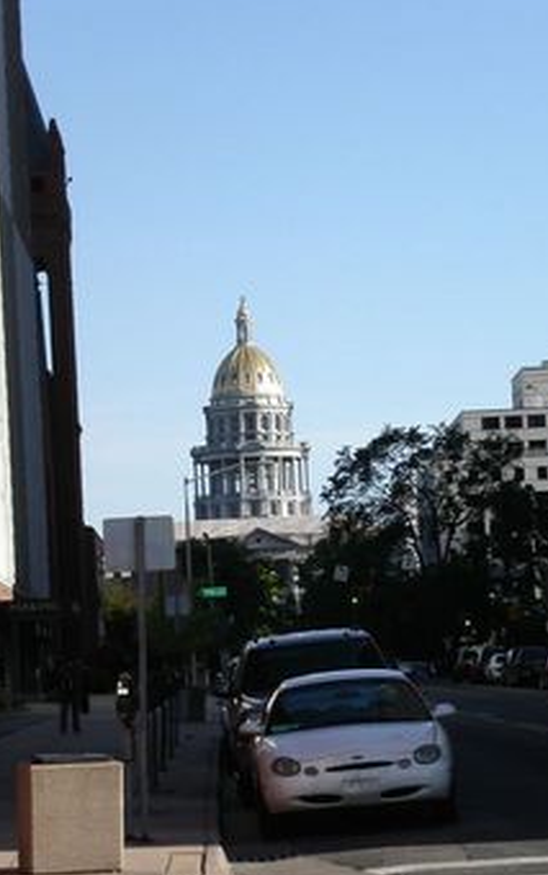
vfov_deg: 14.7
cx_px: 355
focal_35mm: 142
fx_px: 3387
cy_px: 504
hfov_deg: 9.2
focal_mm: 23.4
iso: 141
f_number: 4.7
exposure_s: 1/1000
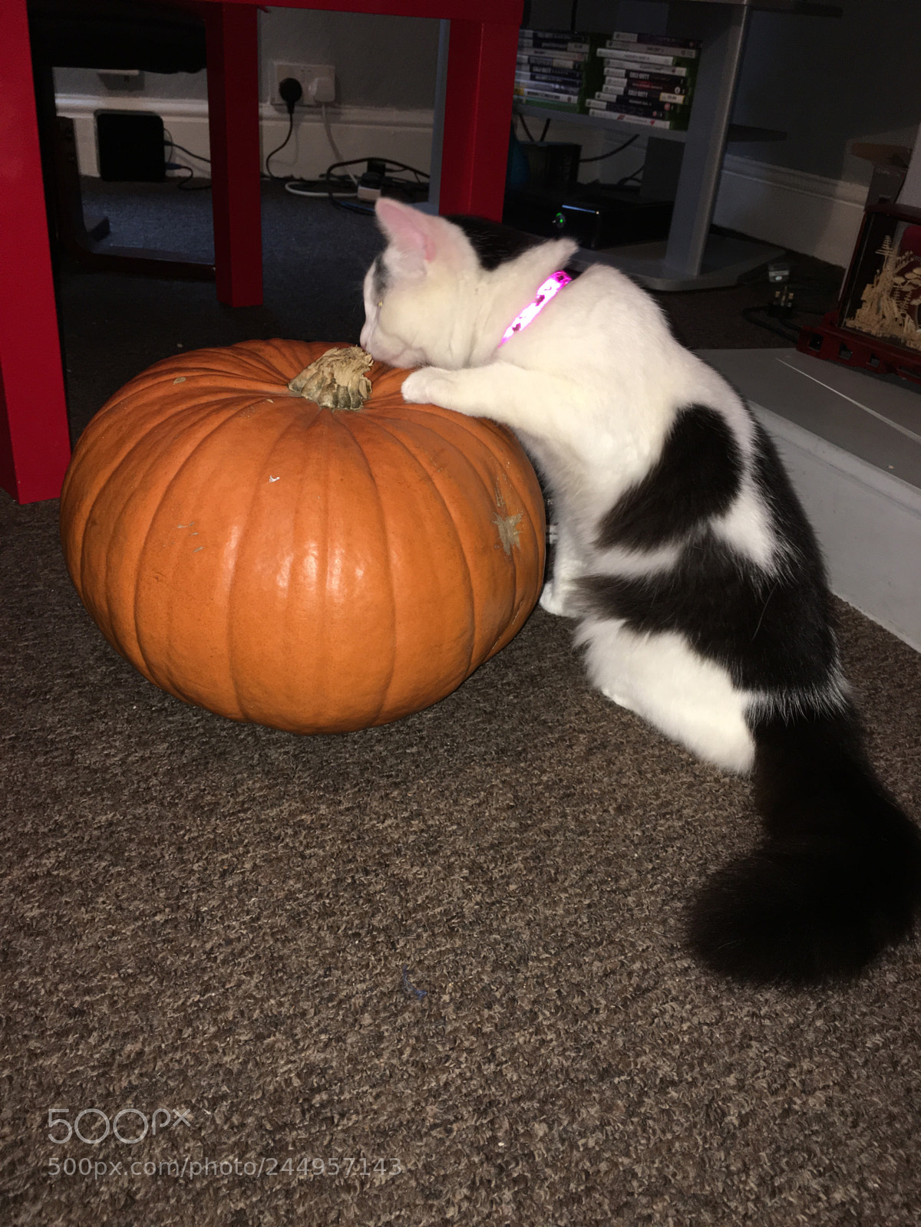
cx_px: 460
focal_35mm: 29
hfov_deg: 48.2
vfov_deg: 61.7
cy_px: 614
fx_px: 1029
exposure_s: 1/17
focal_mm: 4.15
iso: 50
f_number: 2.2
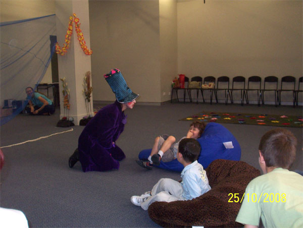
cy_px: 114
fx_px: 341
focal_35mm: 39
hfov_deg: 47.9
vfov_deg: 36.8
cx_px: 152
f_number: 3.9
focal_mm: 6.4
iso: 125
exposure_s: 1/60
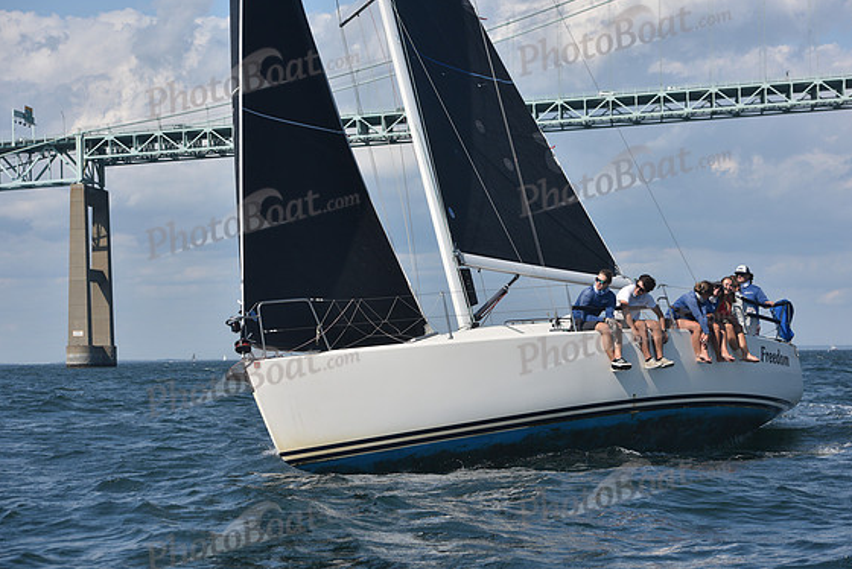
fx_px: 2107
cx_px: 440
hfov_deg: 22.9
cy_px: 278
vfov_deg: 15.4
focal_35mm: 89
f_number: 6.3
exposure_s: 1/1000
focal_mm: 86
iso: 250
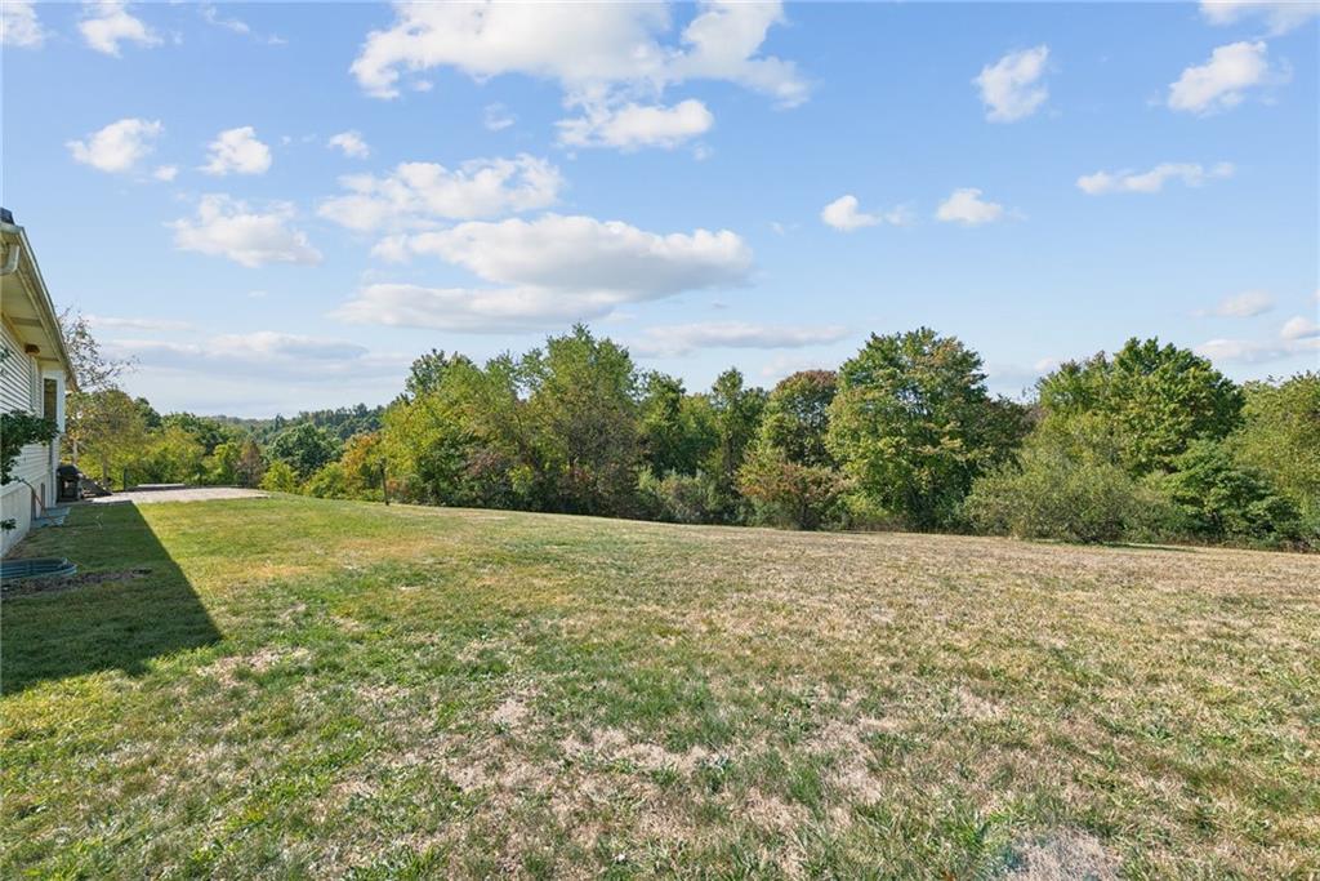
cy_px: 440
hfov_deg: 104.2
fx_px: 513
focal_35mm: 14
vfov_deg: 81.2
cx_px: 660
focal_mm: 14
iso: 50
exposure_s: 1/13
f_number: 11
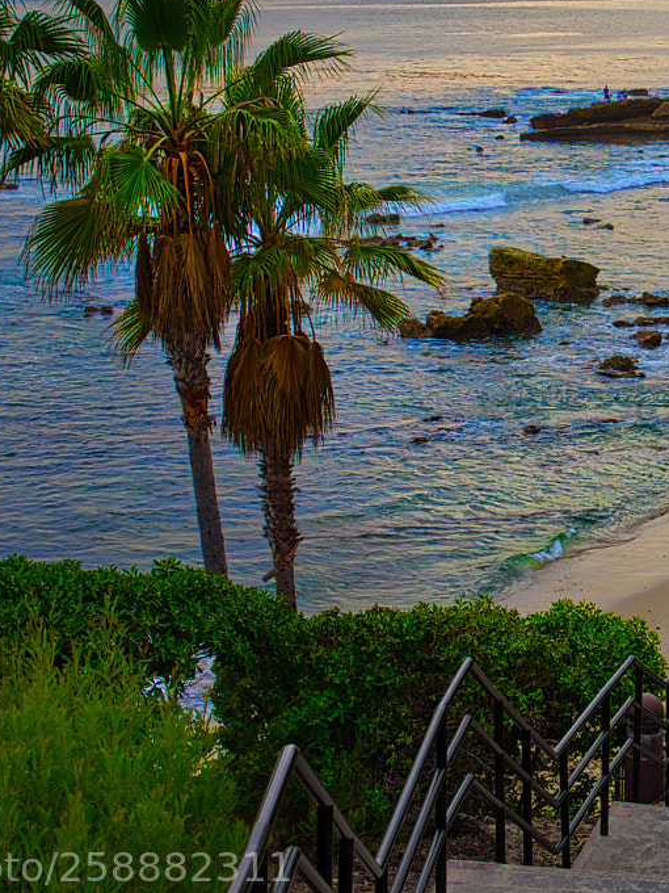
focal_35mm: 79
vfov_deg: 24.6
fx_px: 2036
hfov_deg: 18.2
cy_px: 276
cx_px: 655
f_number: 6.3
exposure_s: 1/160
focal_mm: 35
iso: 200
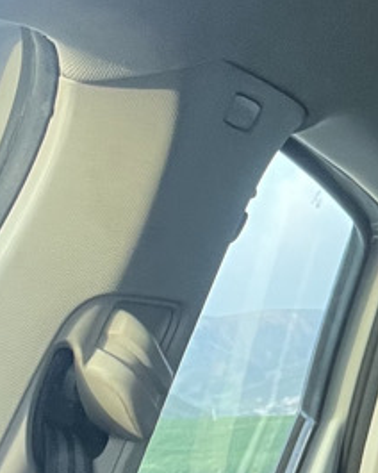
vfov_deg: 17.0
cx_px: 579
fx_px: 1580
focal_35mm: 113
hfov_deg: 12.9
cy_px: 266
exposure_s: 1/91
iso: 100
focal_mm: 2.71
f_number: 2.2
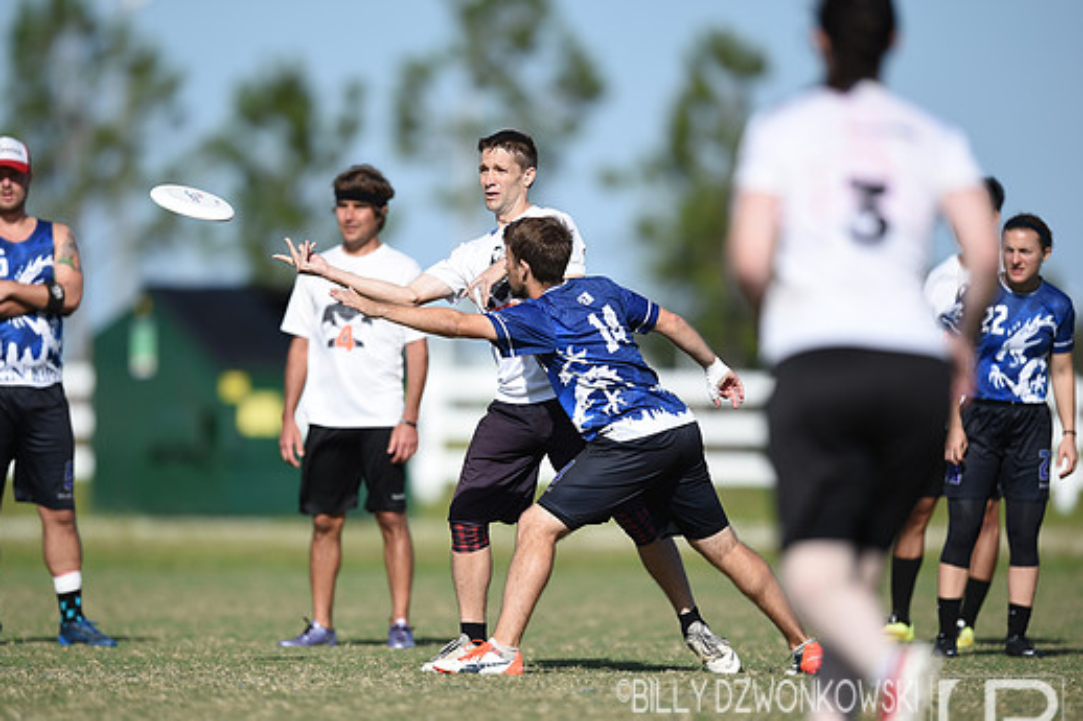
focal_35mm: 448
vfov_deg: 3.1
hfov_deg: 4.6
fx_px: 13472
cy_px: 378
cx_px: 483
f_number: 2.8
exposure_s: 1/2500
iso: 100
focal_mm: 400
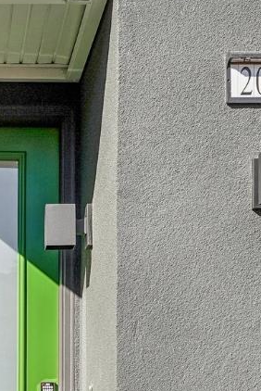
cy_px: 377
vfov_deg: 27.1
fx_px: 771
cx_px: 9
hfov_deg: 18.8
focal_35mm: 71
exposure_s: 1/400
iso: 320
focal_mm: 20
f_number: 8
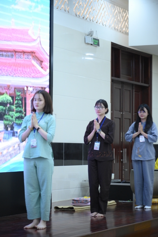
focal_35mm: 120
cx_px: 79
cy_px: 118
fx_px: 792
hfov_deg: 11.4
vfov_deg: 17.1
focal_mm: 120
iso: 2500
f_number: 4
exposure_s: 1/100
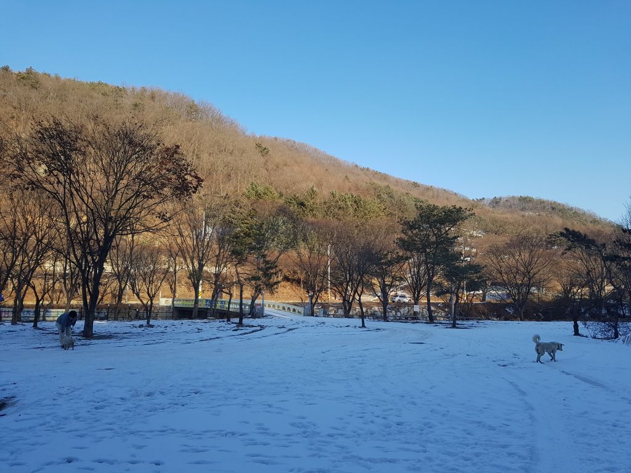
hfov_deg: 67.3
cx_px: 316
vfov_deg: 53.1
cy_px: 236
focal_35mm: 26
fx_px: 474
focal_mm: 4.2
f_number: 1.7
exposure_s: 1/1220
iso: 50
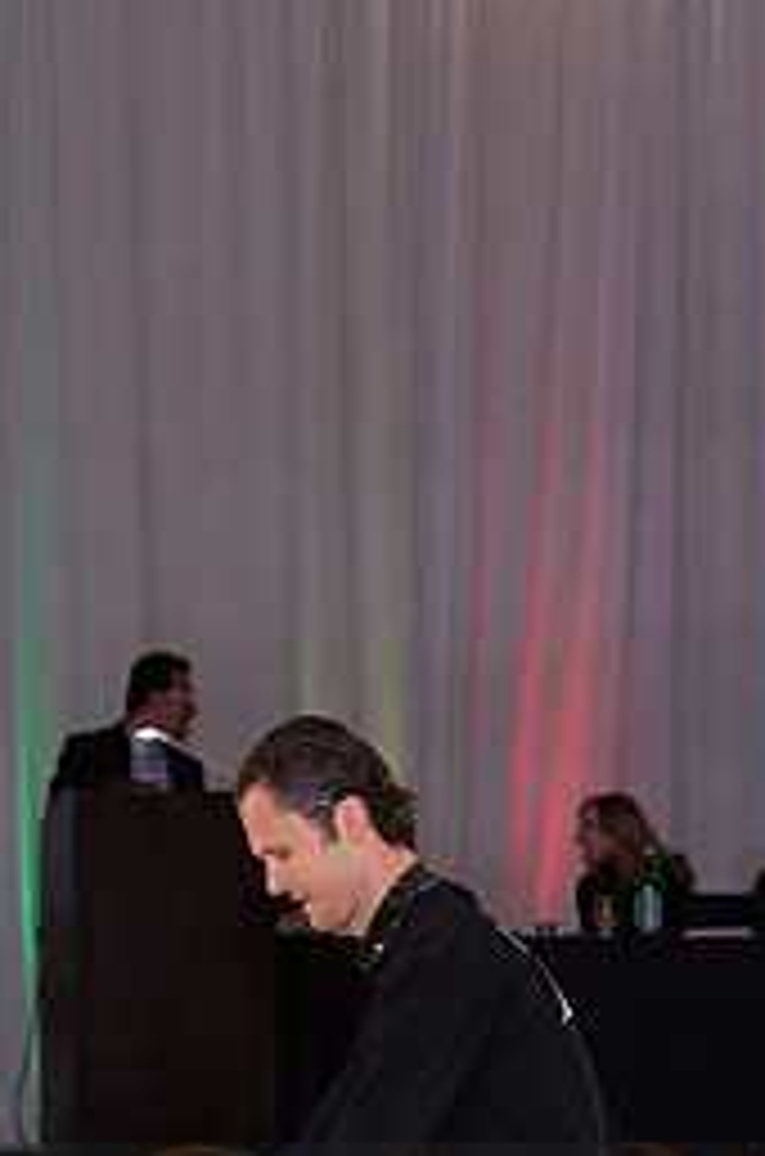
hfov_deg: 5.0
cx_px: 169
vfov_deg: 7.6
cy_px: 1295
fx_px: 8684
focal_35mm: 271
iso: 2000
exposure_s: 1/250
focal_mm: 120
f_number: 5.6
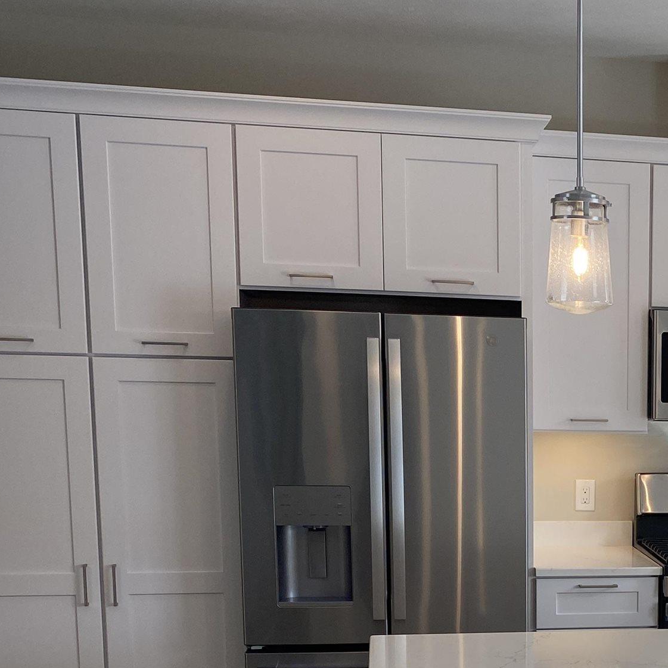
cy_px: 626
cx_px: 716
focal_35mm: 63
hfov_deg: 25.5
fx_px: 1375
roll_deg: -1.7
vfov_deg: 26.2
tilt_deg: -9.0
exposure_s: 1/373
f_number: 1.8
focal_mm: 4.25
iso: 32
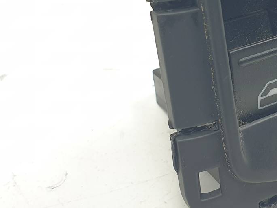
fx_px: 440
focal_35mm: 55
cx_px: 266
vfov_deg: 26.1
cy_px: 44
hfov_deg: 32.6
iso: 50
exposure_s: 1/117
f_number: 2.4
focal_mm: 4.3
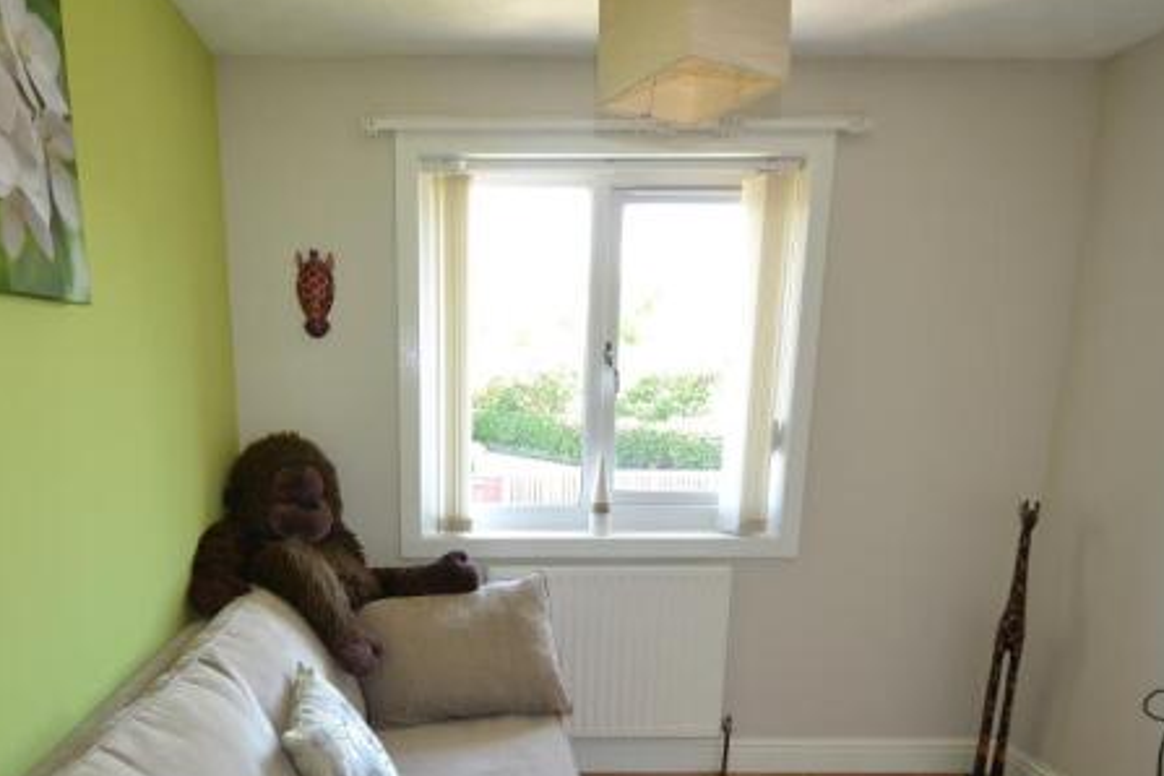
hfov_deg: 77.7
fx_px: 711
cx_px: 467
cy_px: 540
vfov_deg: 55.6
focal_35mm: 22
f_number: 3.5
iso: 400
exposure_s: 1/60
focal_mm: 10
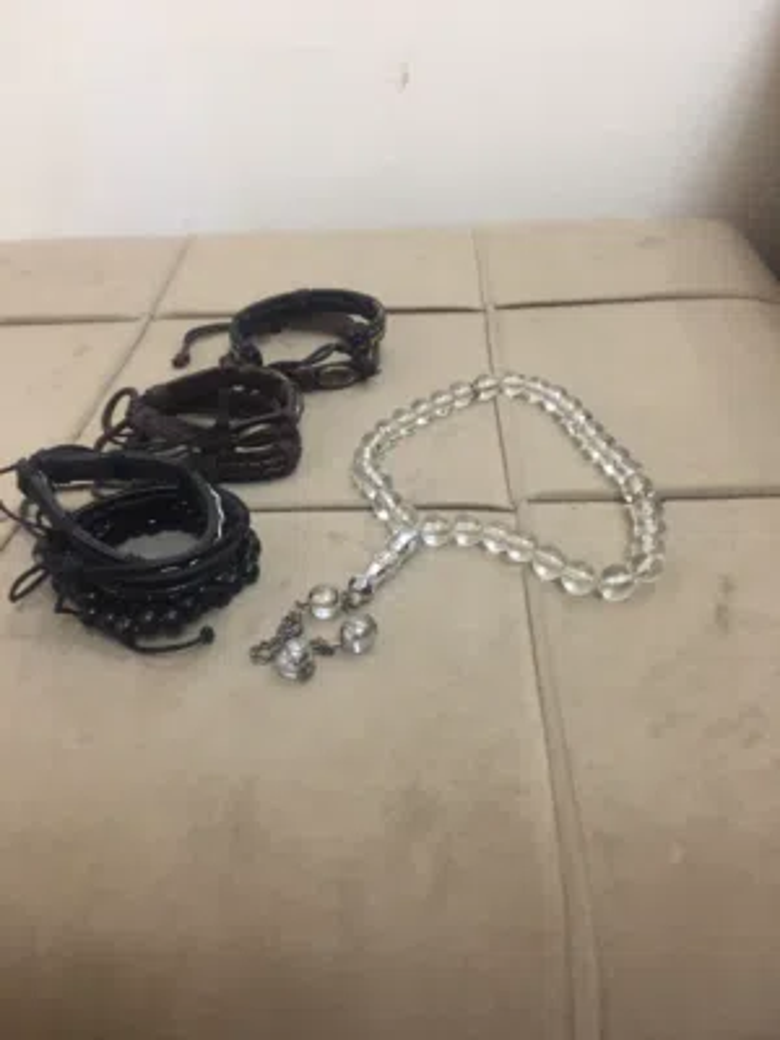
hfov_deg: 48.2
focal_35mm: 29
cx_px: 390
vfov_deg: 61.7
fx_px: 871
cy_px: 520
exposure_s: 1/10
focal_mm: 4.15
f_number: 2.2
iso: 80
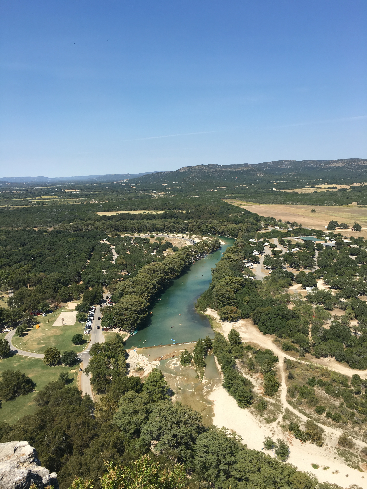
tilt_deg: -9.5
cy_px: 244
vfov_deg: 61.7
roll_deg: +1.8
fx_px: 410
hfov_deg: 48.2
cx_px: 184
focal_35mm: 29
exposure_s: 1/1425
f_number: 2.2
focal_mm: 4.15
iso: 25
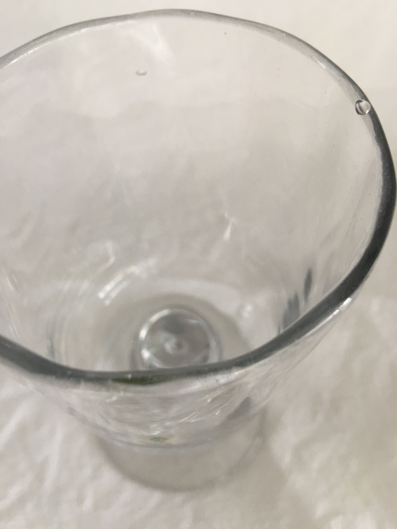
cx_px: 198
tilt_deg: -57.0
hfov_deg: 48.2
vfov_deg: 61.7
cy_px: 264
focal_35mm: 29
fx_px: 443
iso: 40
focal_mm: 4.15
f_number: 2.2
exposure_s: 1/17
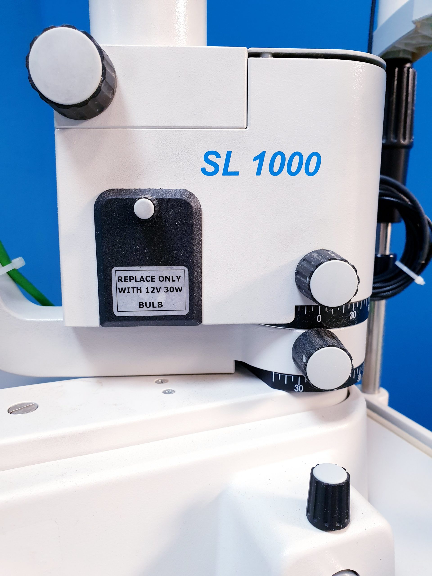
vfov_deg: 67.3
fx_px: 433
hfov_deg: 53.1
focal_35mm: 26
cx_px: 216
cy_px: 288
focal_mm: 4.3
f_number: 2.4
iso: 250
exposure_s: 1/50
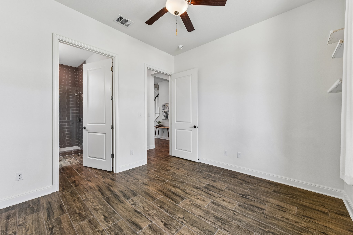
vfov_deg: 81.2
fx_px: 137
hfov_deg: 104.3
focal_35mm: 14
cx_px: 176
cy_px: 118
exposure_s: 1/15
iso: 110
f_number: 8
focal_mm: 14
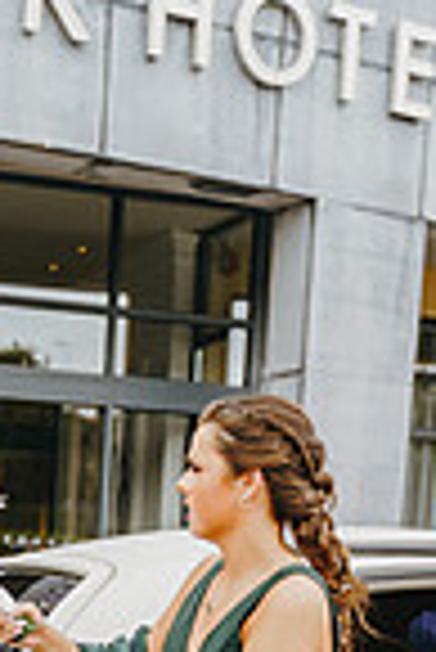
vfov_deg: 21.3
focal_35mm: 87
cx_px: 108
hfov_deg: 15.7
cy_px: 827
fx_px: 1577
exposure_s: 1/320
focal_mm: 28
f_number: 2.8
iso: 125
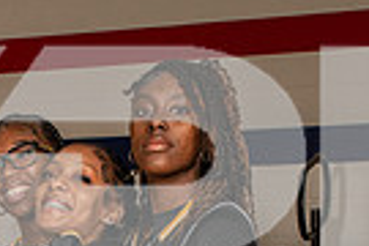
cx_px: -52
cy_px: 523
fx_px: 1496
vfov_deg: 8.8
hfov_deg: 13.7
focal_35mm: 146
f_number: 7.1
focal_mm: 34
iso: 400
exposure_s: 1/320
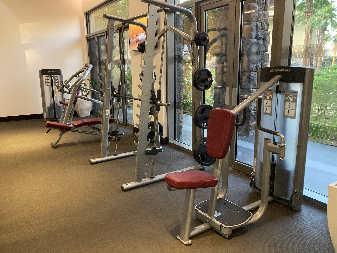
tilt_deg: -10.9
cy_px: 126
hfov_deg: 63.4
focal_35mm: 28
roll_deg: +0.2
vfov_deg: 49.7
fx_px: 273
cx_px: 168
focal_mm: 3.99
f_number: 1.8
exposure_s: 1/40
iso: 320
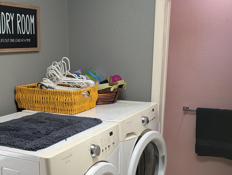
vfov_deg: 30.2
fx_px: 315
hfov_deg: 39.9
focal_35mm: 47
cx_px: 76
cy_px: 139
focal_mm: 6.9
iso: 334
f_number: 1.68
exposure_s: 1/120
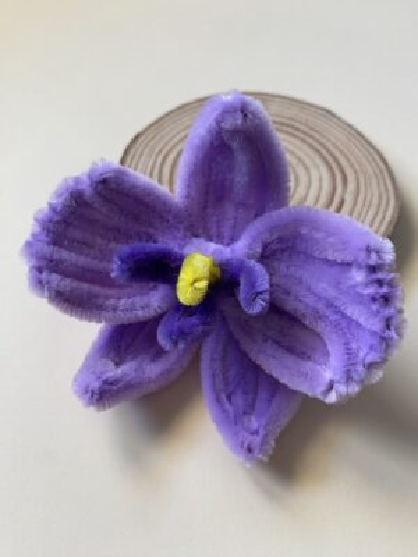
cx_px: 209
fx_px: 403
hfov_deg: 54.9
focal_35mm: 25
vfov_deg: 69.4
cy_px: 278
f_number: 1.8
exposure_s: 1/60
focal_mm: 4.25
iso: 80
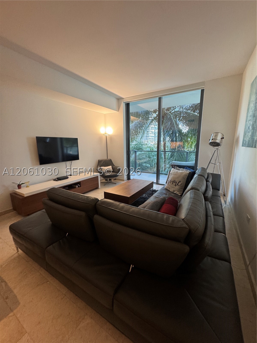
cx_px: 128
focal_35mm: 14
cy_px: 172
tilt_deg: -11.2
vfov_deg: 102.1
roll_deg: +0.9
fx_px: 139
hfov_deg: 85.7
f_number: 2.2
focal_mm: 2.22
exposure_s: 1/60
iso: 200
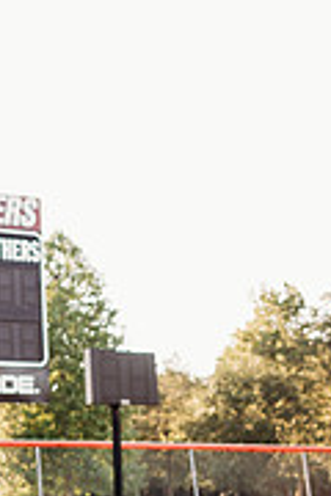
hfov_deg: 21.2
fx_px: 827
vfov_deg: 33.0
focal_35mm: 60
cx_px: -55
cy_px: 347
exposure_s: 1/500
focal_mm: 24
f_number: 2
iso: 125
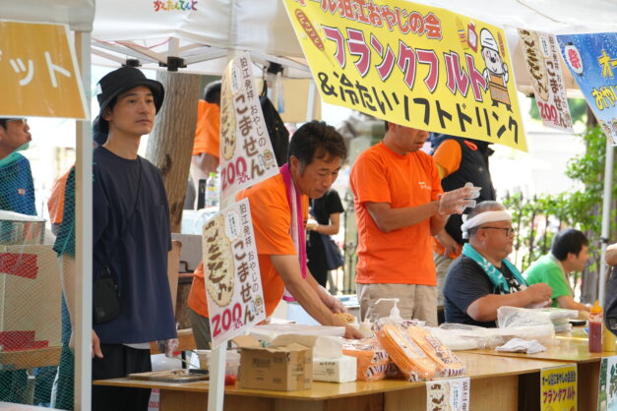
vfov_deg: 11.2
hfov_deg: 16.8
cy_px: 190
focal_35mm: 122
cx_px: 361
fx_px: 2091
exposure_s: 1/160
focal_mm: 102
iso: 640
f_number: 4
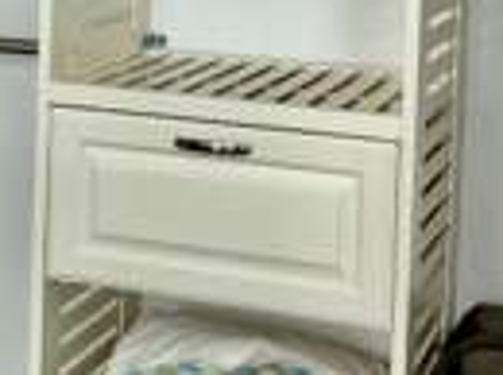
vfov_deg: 14.9
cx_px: 178
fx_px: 1392
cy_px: -56
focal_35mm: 96
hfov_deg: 20.4
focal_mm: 4.2
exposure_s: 1/60
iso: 160
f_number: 1.64
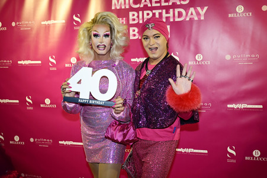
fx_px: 282
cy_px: 89
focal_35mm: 38
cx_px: 134
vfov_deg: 35.0
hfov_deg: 50.7
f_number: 4.5
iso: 800
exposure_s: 1/160
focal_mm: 38
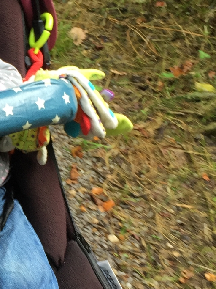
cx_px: -30
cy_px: 155
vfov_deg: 22.5
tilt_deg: -33.2
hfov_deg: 16.4
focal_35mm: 87
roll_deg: +6.2
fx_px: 724
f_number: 2.2
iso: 40
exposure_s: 1/100
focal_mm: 4.15
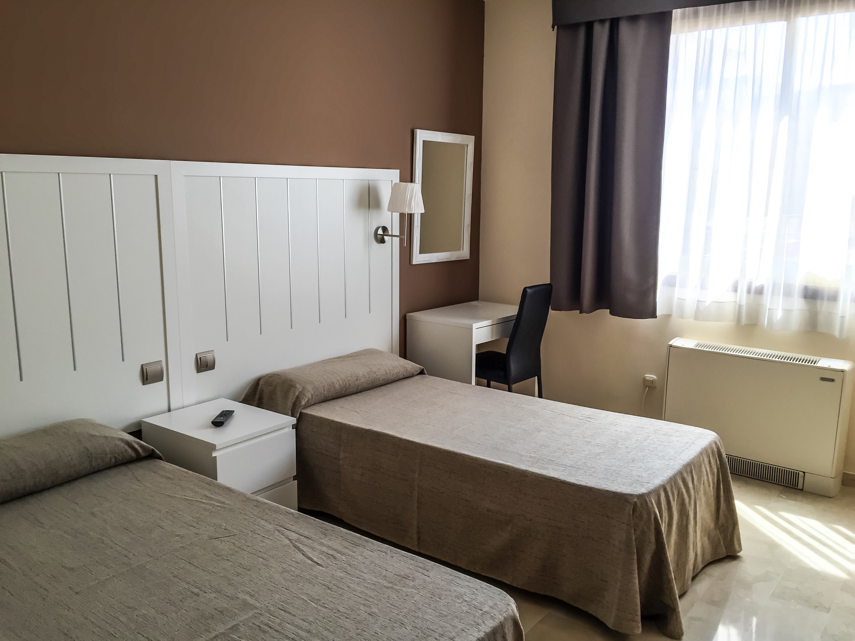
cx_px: 428
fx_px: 716
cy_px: 320
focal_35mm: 29
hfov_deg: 61.7
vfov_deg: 48.2
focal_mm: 4.15
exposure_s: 1/100
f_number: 2.2
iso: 50
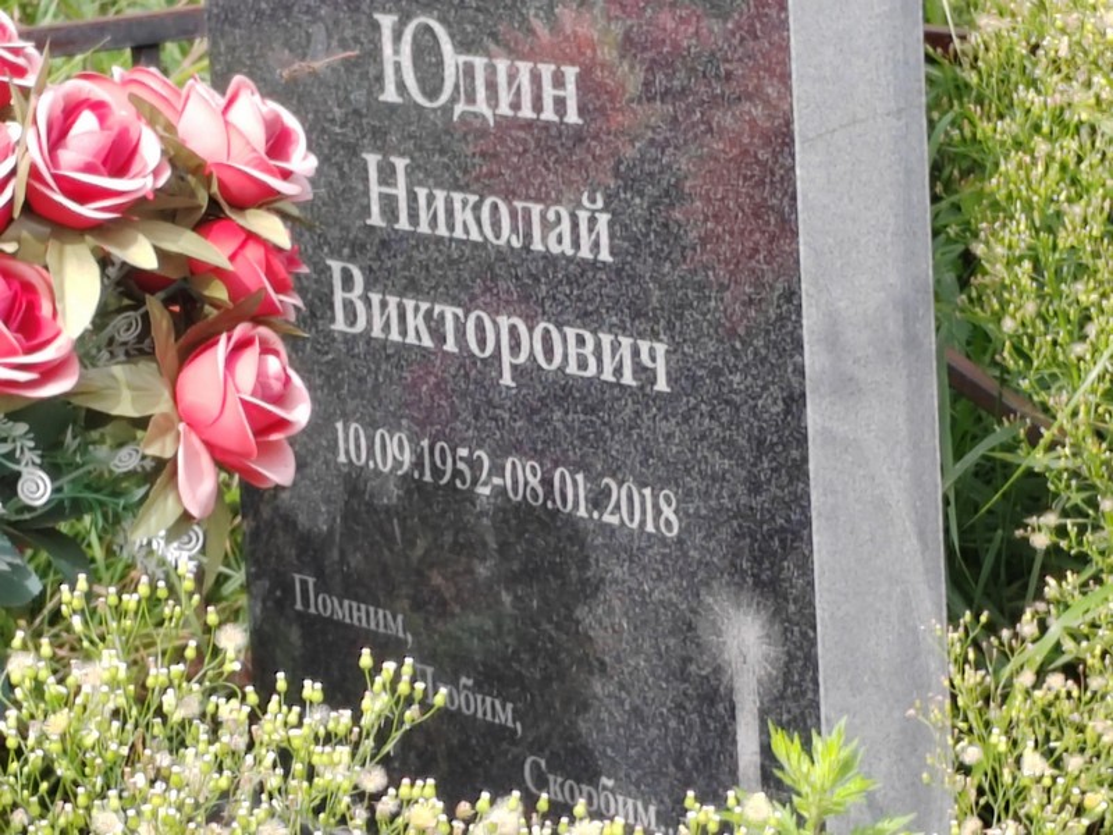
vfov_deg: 10.4
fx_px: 4598
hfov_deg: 13.8
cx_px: 556
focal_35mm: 143
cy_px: 418
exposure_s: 1/360
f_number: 1.9
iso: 100
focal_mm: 5.52
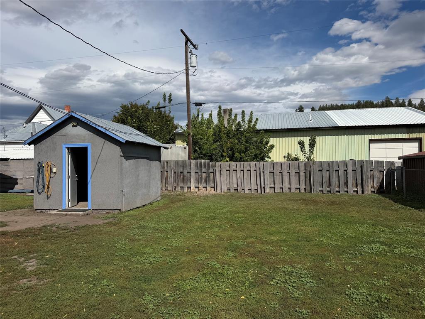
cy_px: 160
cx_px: 212
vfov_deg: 56.8
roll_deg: +1.0
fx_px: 295
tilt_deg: +1.5
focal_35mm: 24
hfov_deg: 71.6
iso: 80
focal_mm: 6.76
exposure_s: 1/10309
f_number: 1.78
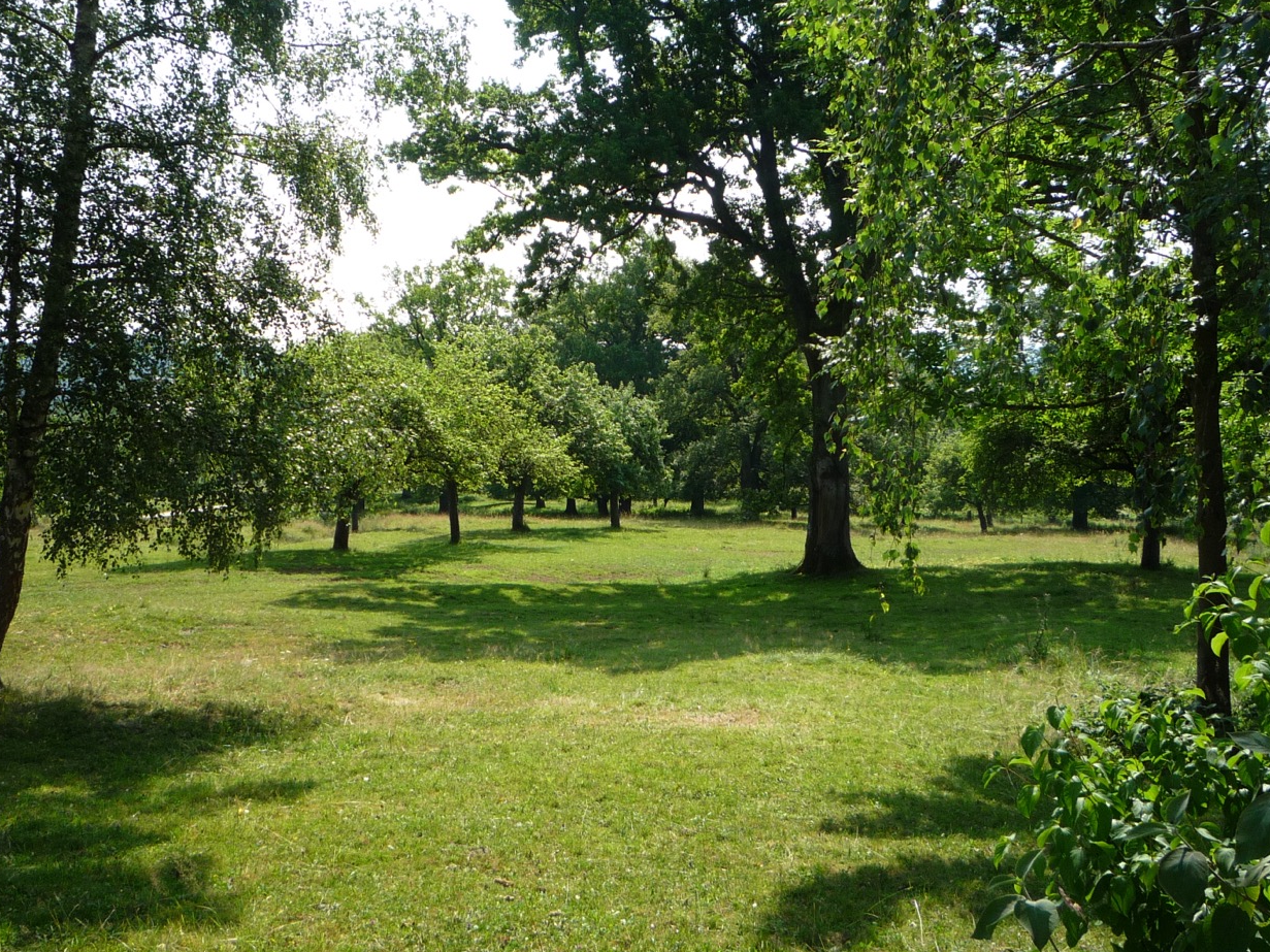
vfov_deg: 36.8
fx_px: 1431
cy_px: 472
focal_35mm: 39
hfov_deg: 47.8
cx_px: 565
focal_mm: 5.2
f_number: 4
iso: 100
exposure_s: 1/320
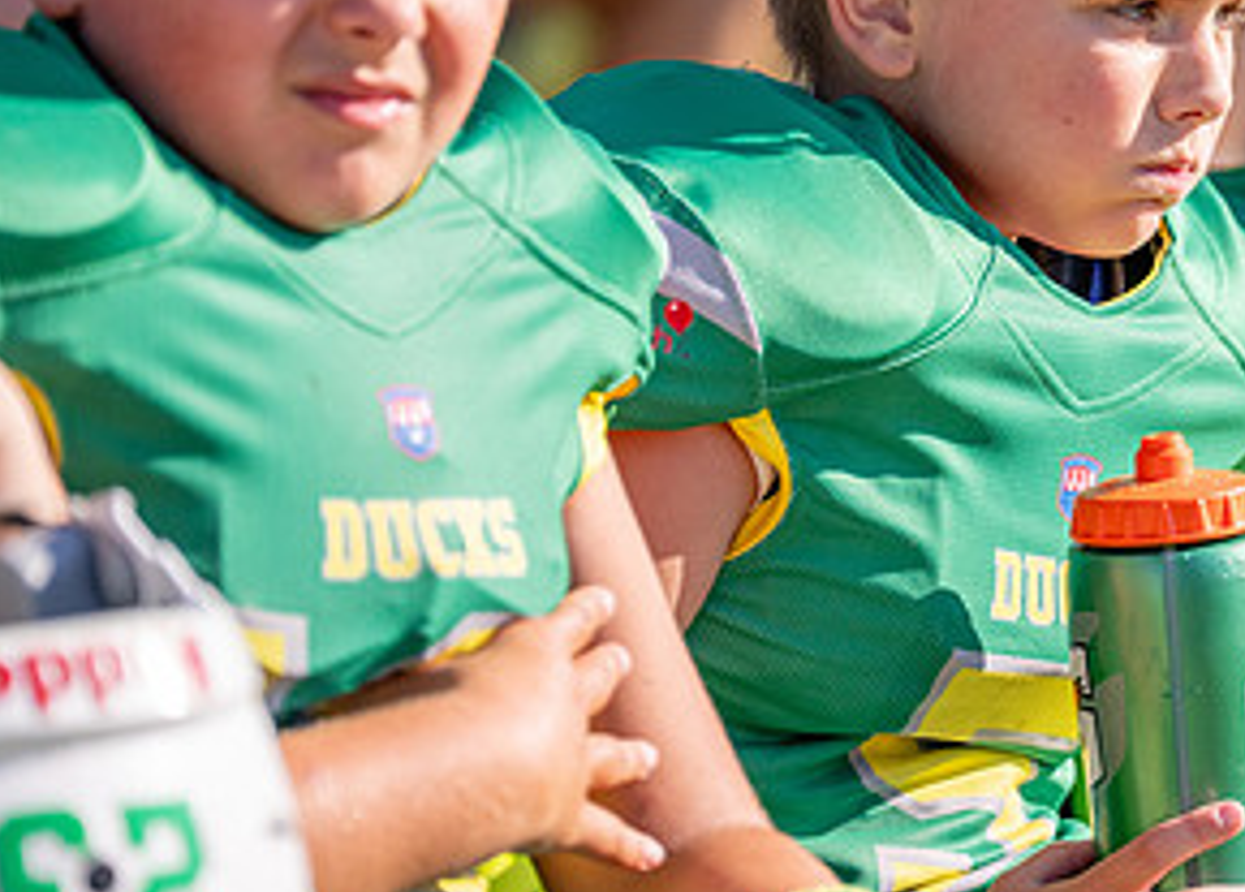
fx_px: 13768
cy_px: 110
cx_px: 1240
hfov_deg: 5.2
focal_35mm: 389
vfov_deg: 3.7
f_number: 2.8
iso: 250
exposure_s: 1/4000
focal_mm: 171
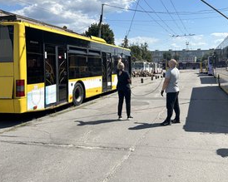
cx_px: 142
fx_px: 250
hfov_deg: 48.6
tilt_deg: +1.7
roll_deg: -0.2
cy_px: 64
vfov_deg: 39.7
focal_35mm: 37
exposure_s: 1/5882
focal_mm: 5.7
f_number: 1.5
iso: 50
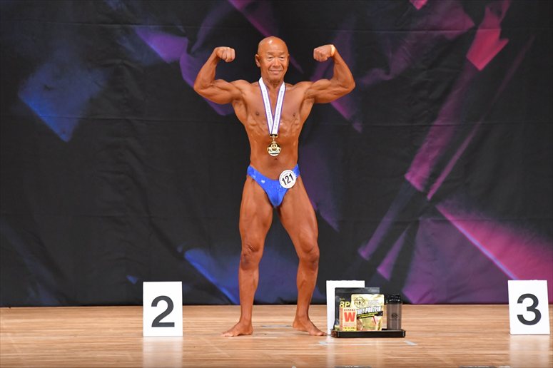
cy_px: 184
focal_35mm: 270
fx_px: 4146
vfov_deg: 5.1
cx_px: 276
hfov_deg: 7.6
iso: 5600
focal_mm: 180
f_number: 5.6
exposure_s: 1/400
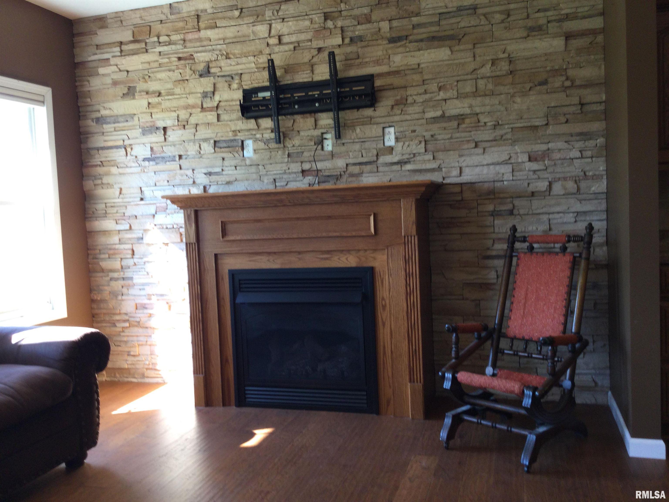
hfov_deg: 58.4
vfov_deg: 45.4
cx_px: 334
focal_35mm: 31
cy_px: 251
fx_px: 599
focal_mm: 3.3
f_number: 2.4
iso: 32
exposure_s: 1/30
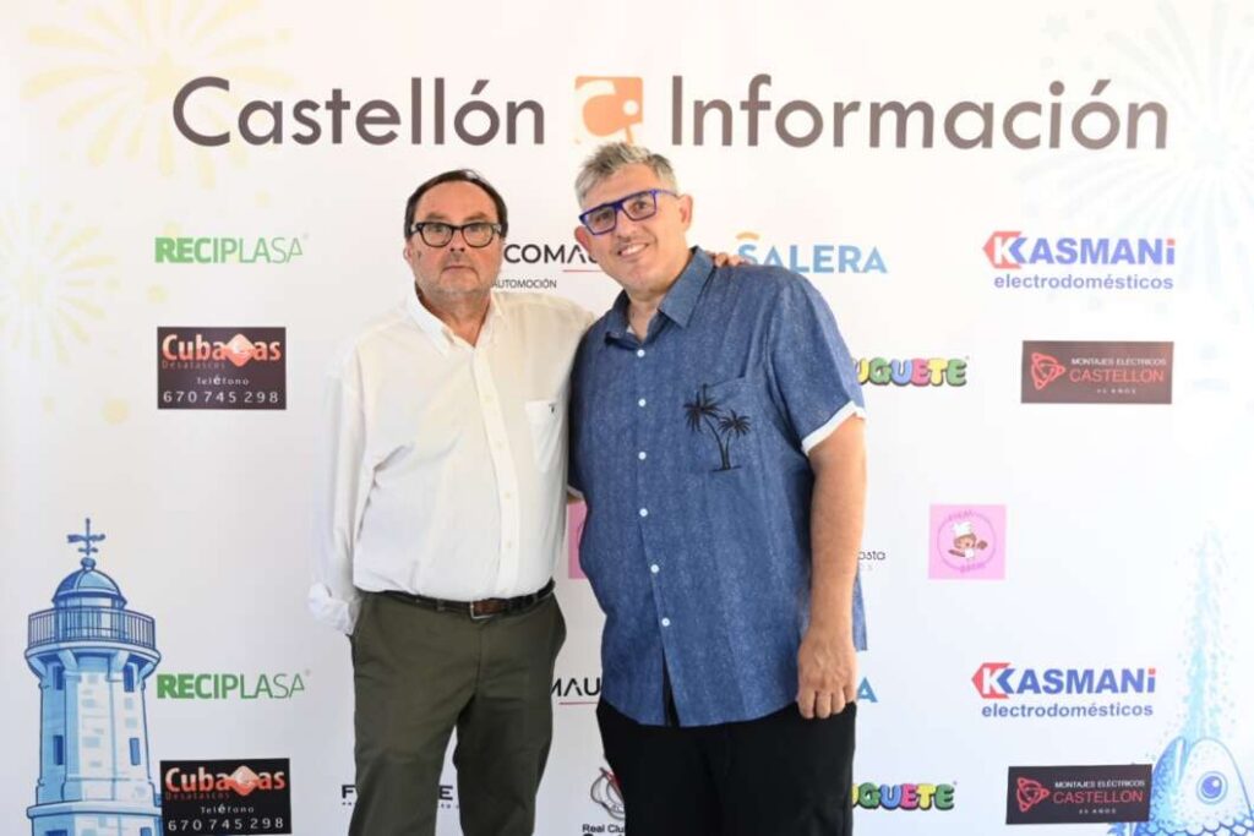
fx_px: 1254
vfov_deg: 36.9
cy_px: 418
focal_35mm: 36
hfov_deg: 53.1
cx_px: 627
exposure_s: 1/100
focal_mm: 36
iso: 400
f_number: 5
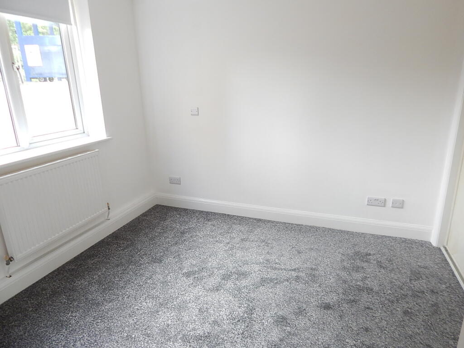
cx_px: 232
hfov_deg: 73.9
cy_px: 174
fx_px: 308
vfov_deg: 58.9
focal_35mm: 23
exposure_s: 1/30
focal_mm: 4
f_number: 3
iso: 180
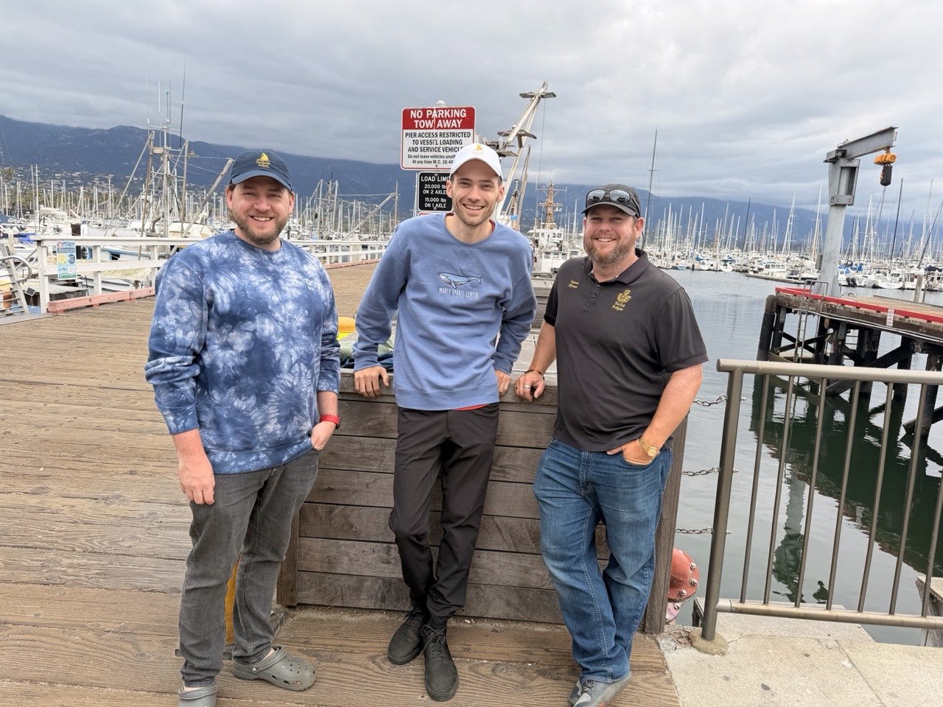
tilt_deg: -11.5
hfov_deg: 71.6
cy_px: 354
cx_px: 472
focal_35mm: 24
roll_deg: -4.3
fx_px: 654
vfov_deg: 56.8
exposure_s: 1/2907
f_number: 1.78
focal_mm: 6.76
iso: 80
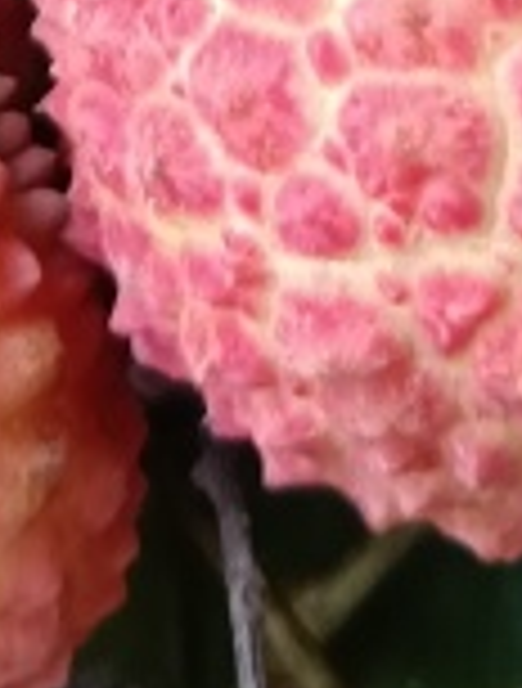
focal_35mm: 187
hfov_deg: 8.0
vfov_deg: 8.9
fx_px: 3734
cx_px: 148
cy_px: -1270
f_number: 1.8
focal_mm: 3.98
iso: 200
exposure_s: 1/33.3
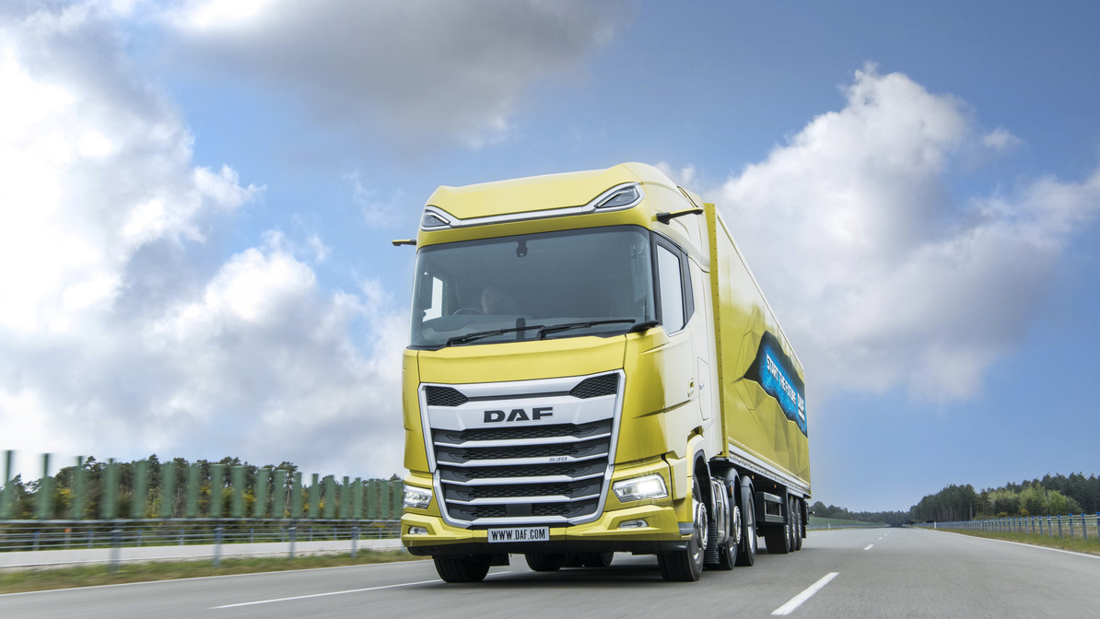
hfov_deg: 50.5
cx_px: 552
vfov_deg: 29.7
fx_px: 1167
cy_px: 328
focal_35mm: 40
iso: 125
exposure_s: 1/80
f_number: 20
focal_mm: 38
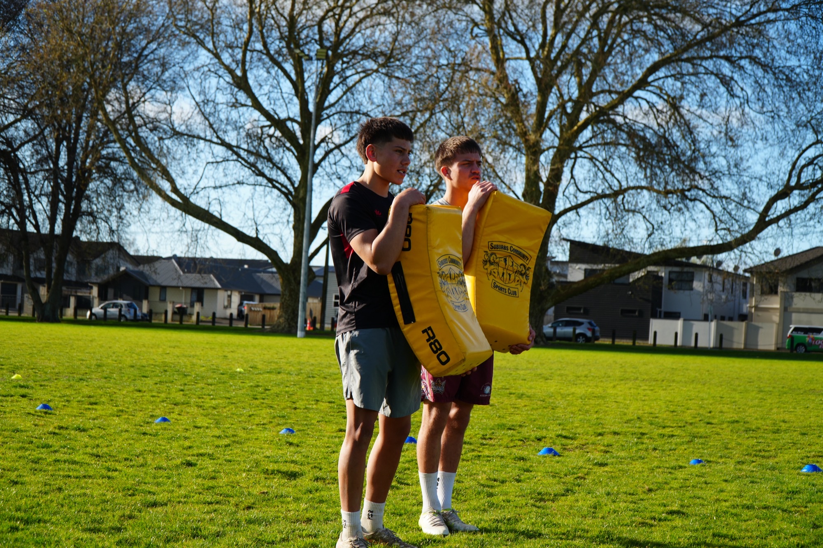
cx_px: 412
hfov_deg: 33.4
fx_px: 1371
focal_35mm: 60
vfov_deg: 22.6
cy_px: 274
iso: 100
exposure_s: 1/400
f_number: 5
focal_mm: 40
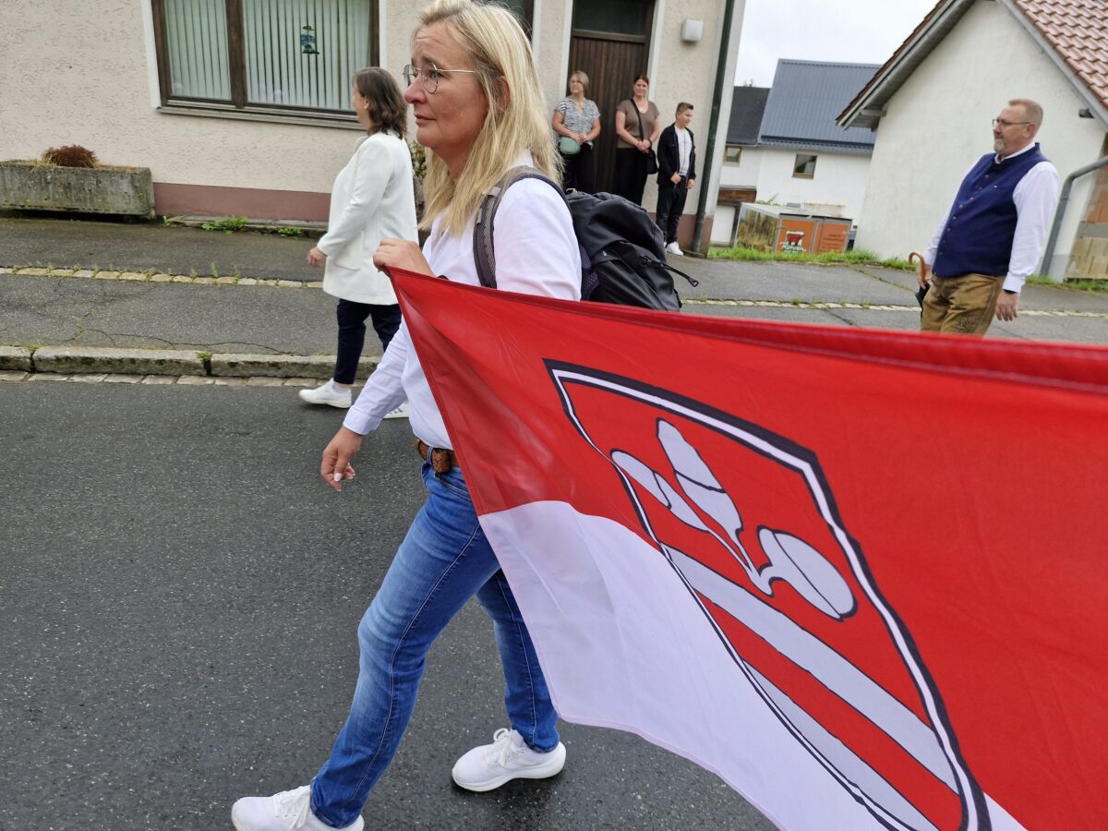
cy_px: 416
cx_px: 554
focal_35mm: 23
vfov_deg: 58.9
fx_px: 736
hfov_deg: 73.9
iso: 50
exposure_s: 1/336
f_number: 1.8
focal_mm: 5.54
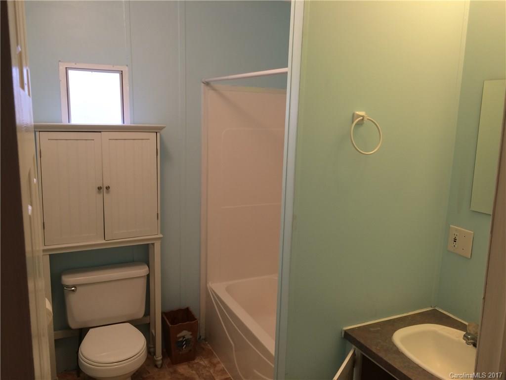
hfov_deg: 61.7
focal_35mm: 29
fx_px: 424
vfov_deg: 48.2
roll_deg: -0.3
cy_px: 190
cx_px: 253
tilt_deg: -10.0
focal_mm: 4.15
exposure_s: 1/30
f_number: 2.2
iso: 50
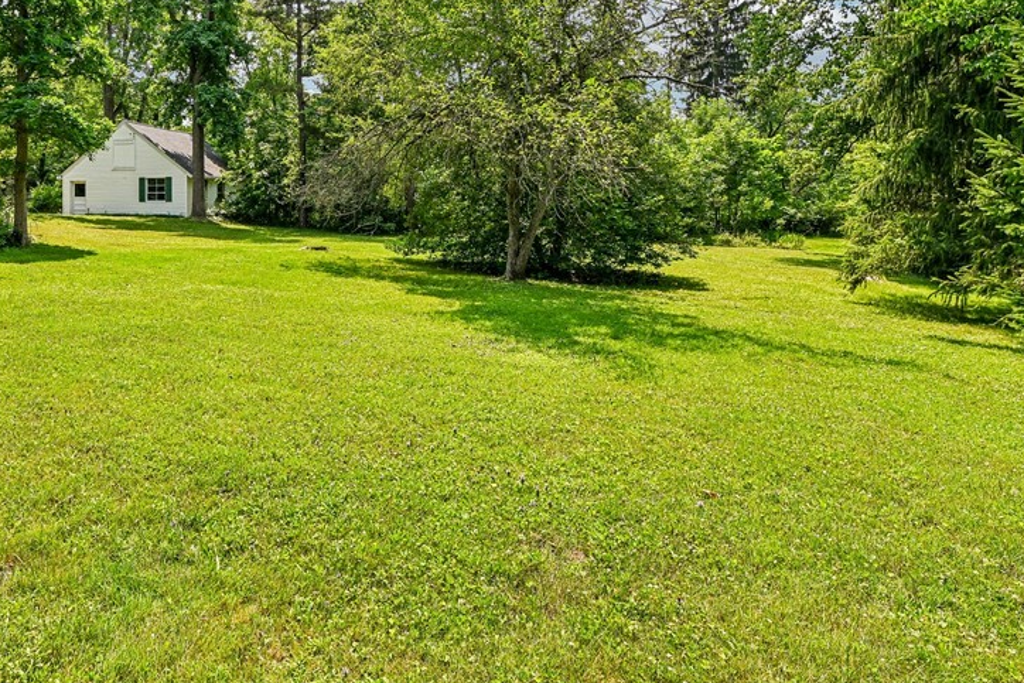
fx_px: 683
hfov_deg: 71.4
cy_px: 184
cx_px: 337
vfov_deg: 51.2
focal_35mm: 24
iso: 250
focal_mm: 16
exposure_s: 1/800
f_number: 7.1
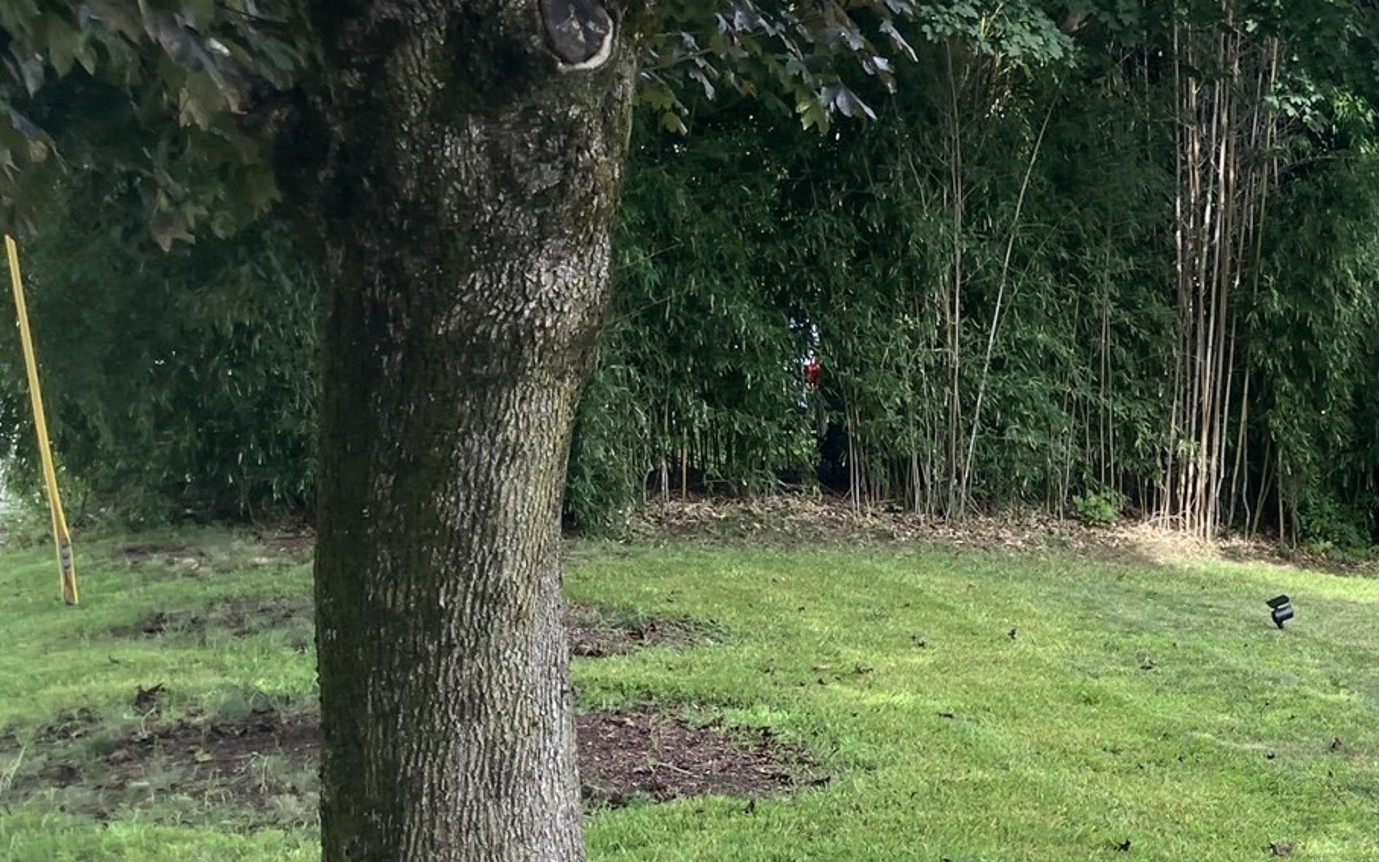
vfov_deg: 19.0
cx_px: 1394
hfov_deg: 28.6
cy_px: 807
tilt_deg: -7.8
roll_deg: -1.8
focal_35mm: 67
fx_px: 2518
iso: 25
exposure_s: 1/163
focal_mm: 3.99
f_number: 1.8
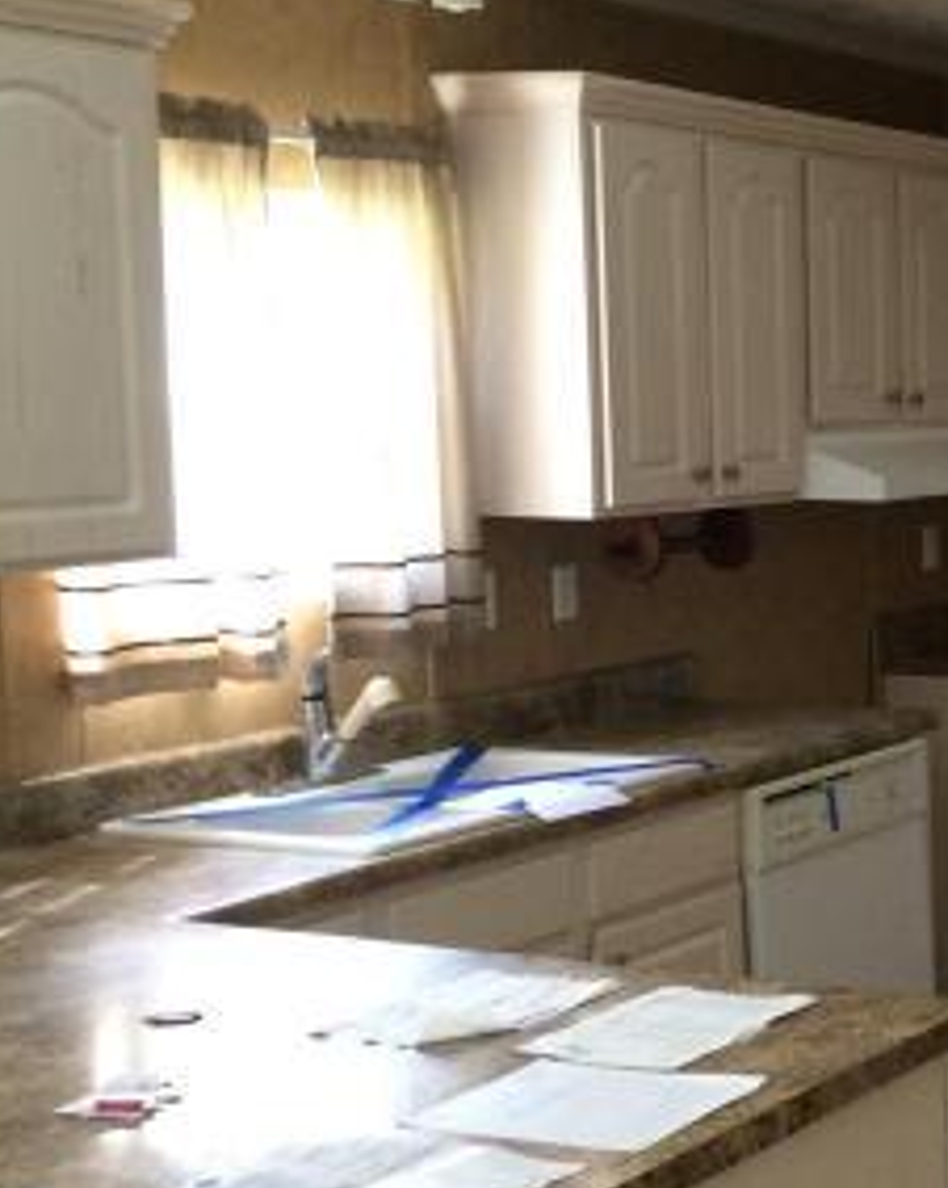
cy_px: 630
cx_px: 1330
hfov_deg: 21.0
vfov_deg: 29.6
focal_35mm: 64
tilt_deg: -7.8
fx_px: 2247
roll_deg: -0.2
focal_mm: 4.15
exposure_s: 1/30
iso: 100
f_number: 2.2
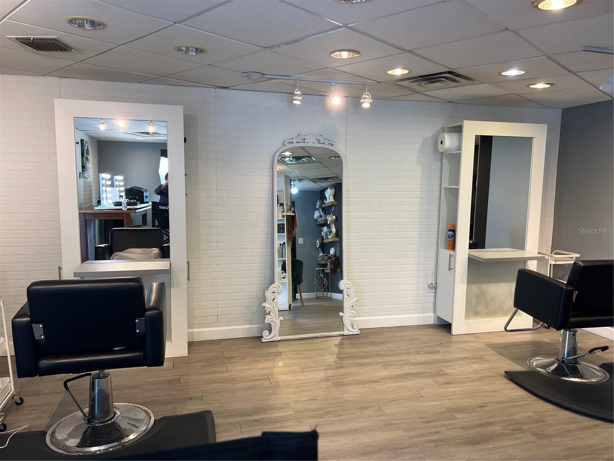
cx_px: 307
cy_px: 230
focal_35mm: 26
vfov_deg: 53.1
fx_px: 461
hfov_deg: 67.3
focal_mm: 5.7
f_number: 1.5
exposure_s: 1/120
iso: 100
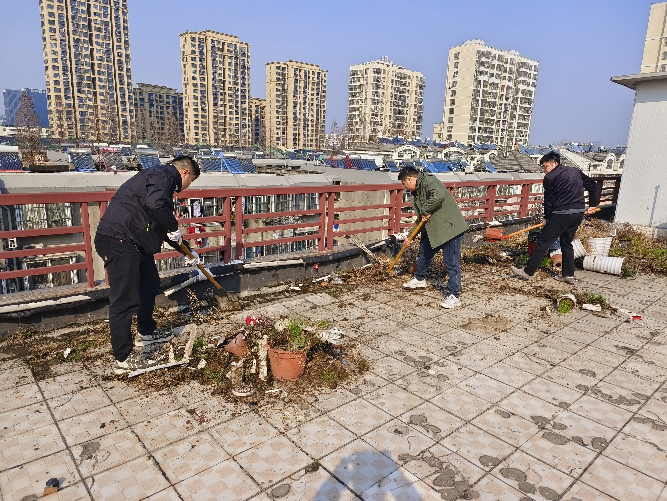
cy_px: 250
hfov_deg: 73.9
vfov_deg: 58.9
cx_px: 334
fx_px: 443
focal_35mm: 23
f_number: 1.75
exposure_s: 1/1742
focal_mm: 5.5
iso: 72
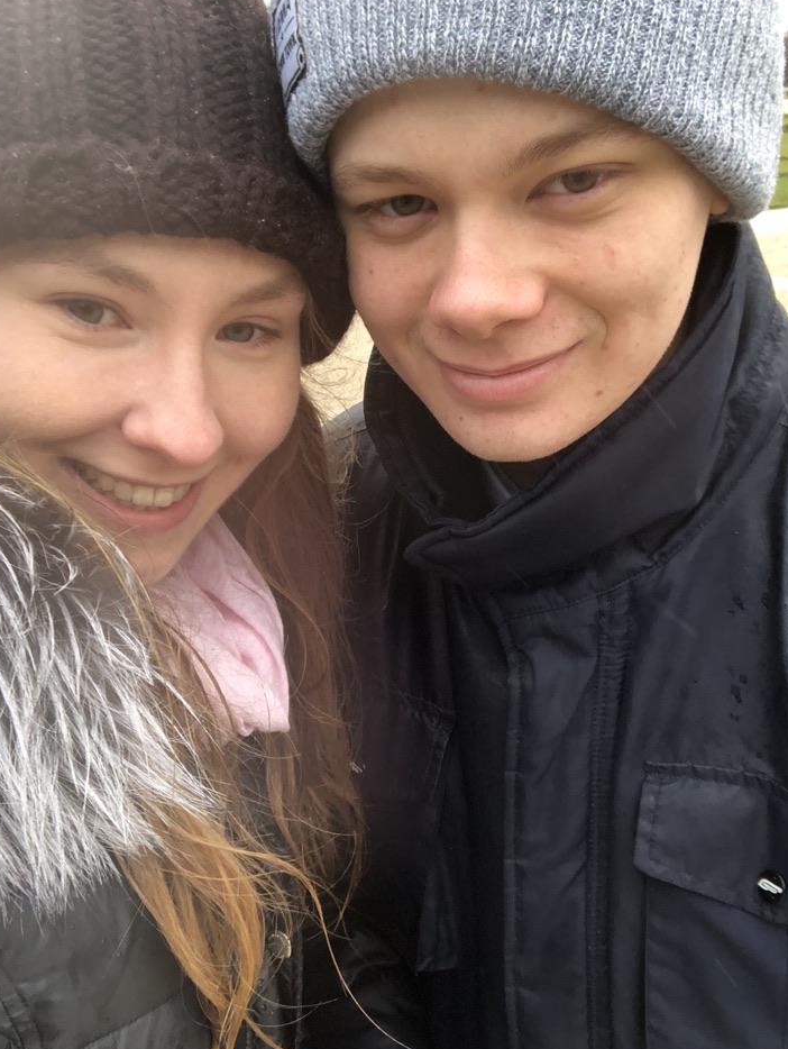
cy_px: 544
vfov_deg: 52.6
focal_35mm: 35
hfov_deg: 40.7
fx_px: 1061
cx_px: 381
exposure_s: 1/120
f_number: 2.2
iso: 50
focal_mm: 2.87
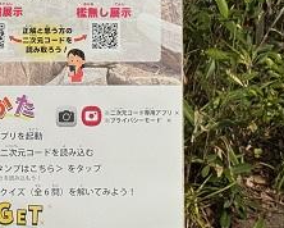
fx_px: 1153
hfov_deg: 14.0
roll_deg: +0.5
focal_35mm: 137
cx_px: 51
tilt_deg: -15.9
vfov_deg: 11.3
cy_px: 69
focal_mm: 6.76
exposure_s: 1/15385
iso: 50
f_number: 1.78
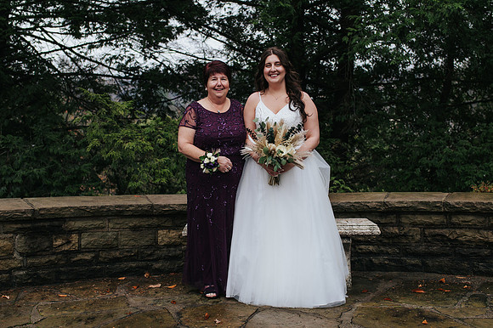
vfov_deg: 29.2
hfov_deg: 42.9
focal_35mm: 46
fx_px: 628
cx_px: 251
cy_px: 184
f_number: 3.2
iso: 800
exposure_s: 1/400
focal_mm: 35
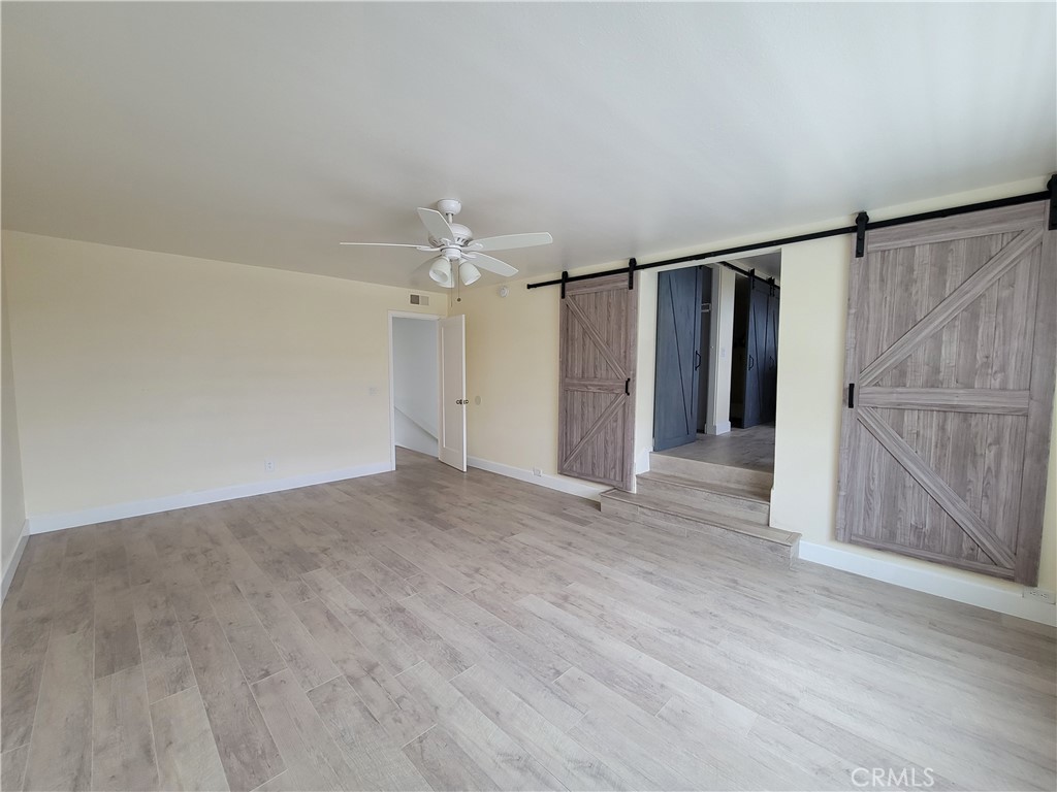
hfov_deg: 106.2
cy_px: 396
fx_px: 397
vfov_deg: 89.9
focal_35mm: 13
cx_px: 528
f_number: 2.2
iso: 200
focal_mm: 2.2
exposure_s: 1/50
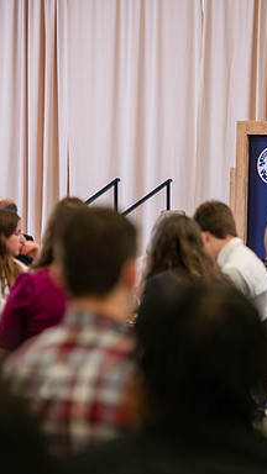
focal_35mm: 190
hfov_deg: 6.4
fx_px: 2391
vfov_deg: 11.3
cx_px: 257
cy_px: 238
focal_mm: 120
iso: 1600
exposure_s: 1/160
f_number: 3.2
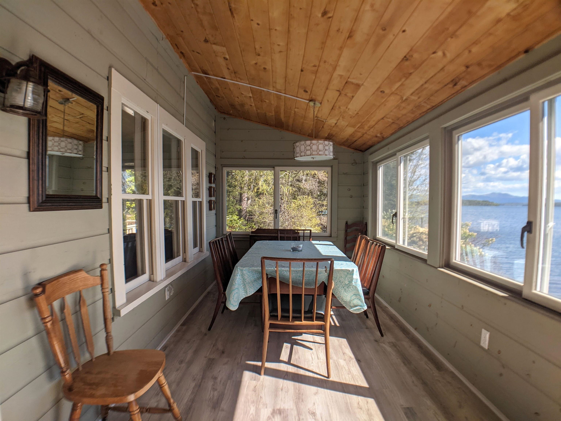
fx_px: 438
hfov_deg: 65.3
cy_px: 210
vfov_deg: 51.4
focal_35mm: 27
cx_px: 280
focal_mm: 4.44
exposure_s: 1/1376
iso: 62
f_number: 1.8
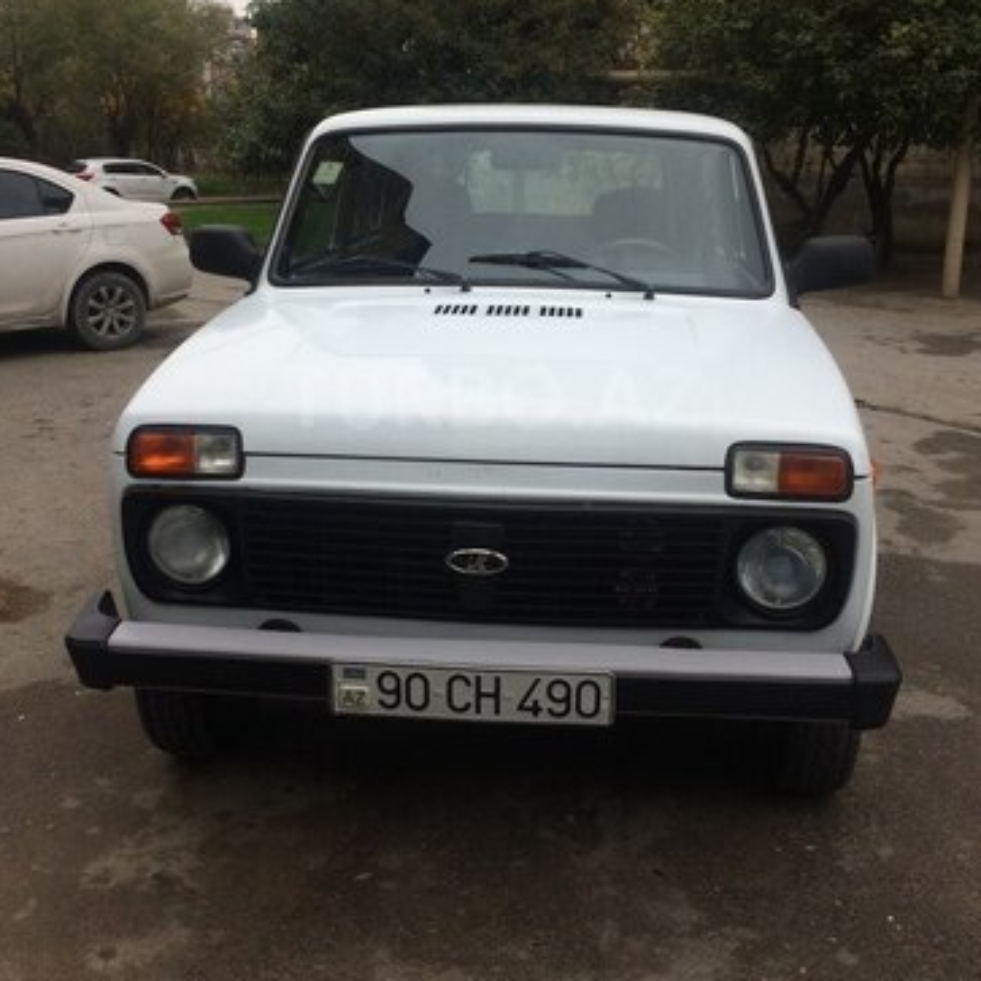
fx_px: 1122
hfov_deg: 47.2
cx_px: 492
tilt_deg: -13.7
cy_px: 397
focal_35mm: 35
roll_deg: +1.4
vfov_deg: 47.0
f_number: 2.2
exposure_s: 1/507
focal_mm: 4.15
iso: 32
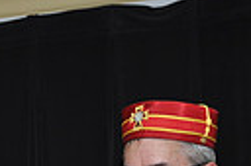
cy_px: 329
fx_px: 1421
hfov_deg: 10.0
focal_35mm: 204
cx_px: 24
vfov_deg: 6.5
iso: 200
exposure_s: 1/60
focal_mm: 30
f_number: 4
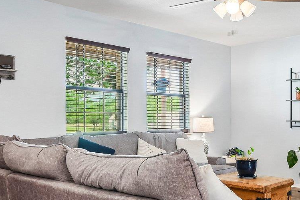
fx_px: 342
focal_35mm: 41
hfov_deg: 46.3
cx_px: 210
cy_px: 97
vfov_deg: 32.6
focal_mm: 10
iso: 400
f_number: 8
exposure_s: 1/8
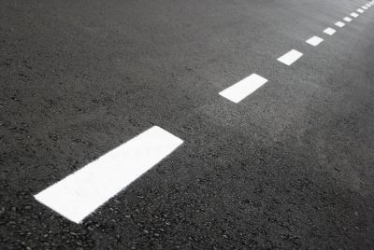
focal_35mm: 75
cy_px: 125
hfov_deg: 27.0
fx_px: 780
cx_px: 187
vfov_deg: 18.2
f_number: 8
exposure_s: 1/80
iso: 200
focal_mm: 50
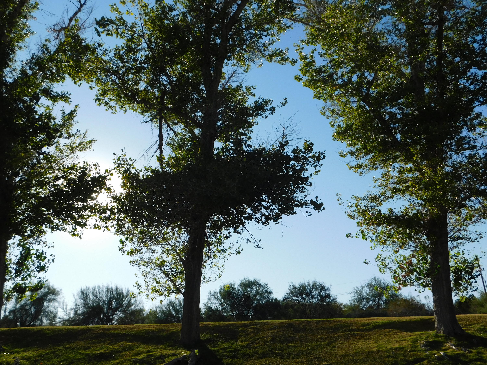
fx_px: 422
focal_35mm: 30
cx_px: 244
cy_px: 182
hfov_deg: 60.0
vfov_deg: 46.8
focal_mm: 5.3
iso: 125
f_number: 6.4
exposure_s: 1/500
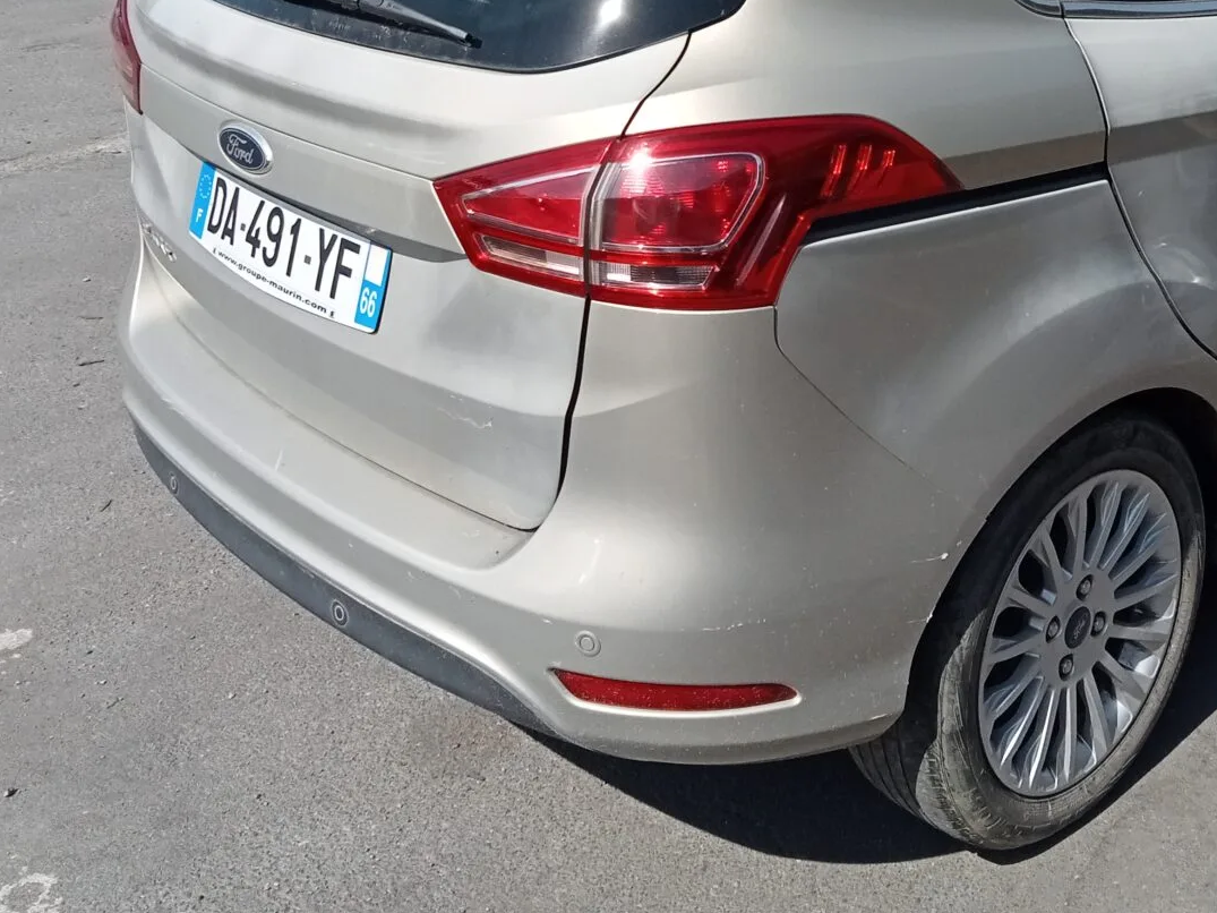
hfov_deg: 37.4
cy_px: 100
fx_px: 1758
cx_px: 883
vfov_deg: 28.1
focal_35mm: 50
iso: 100
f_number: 2.2
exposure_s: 1/1099
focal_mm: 3.46
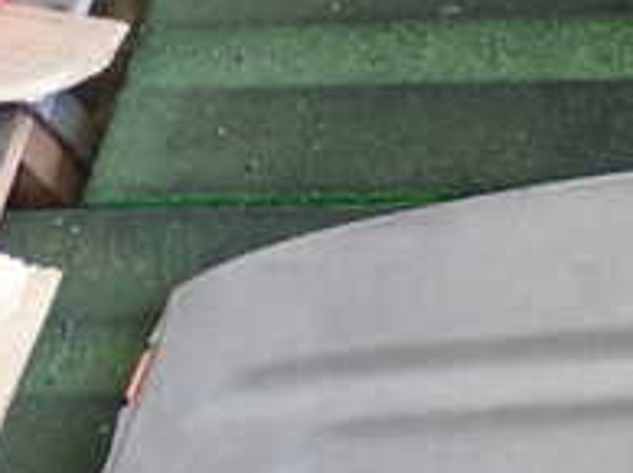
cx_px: 936
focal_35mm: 93
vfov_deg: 15.6
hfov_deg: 18.7
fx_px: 1699
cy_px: 466
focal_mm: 5.4
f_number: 2.3
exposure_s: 1/40
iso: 200
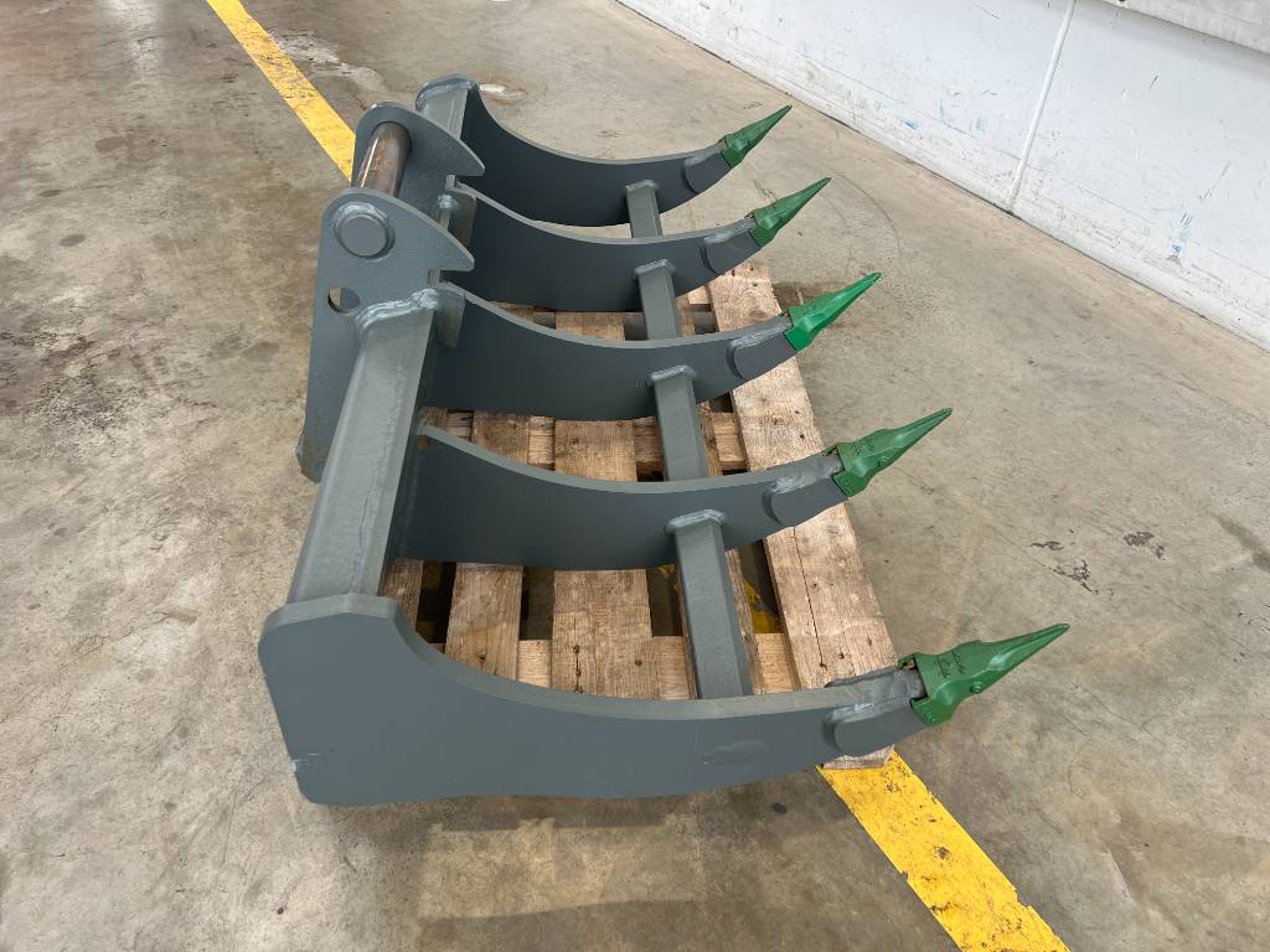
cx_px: 635
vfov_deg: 53.1
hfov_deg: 67.3
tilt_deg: -40.2
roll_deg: -2.1
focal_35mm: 26
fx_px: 954
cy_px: 476
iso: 40
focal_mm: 5.7
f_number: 1.5
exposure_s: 1/261
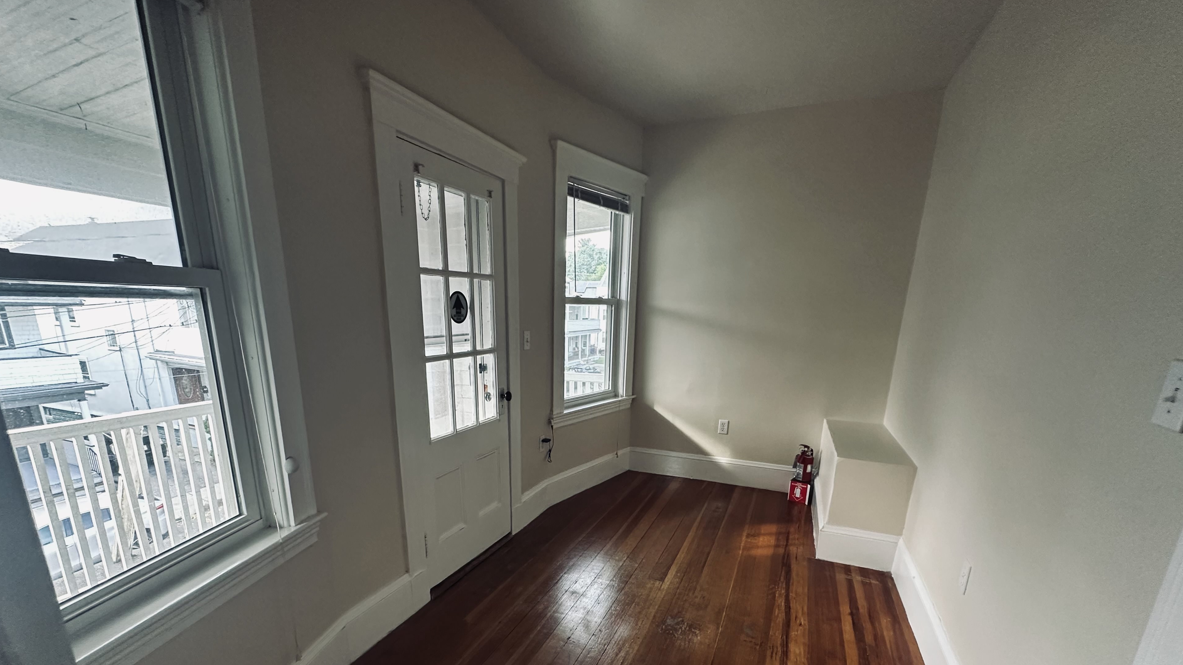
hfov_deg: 99.4
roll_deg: -1.9
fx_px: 502
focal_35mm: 16
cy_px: 441
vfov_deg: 65.4
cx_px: 578
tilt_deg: -14.9
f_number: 2.2
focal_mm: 2.22
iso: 320
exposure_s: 1/66
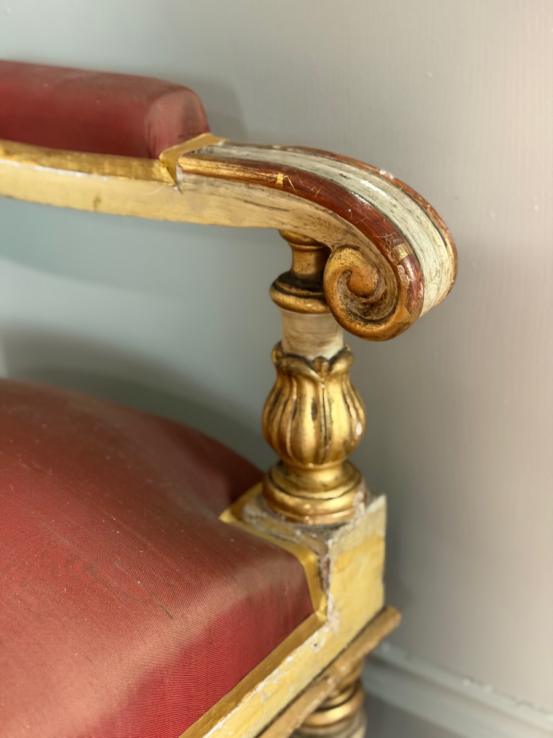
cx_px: 276
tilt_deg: -22.3
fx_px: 1022
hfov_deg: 30.3
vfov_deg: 39.7
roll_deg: +3.7
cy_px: 369
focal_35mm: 48
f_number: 1.78
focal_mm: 6.76
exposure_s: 1/33
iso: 400
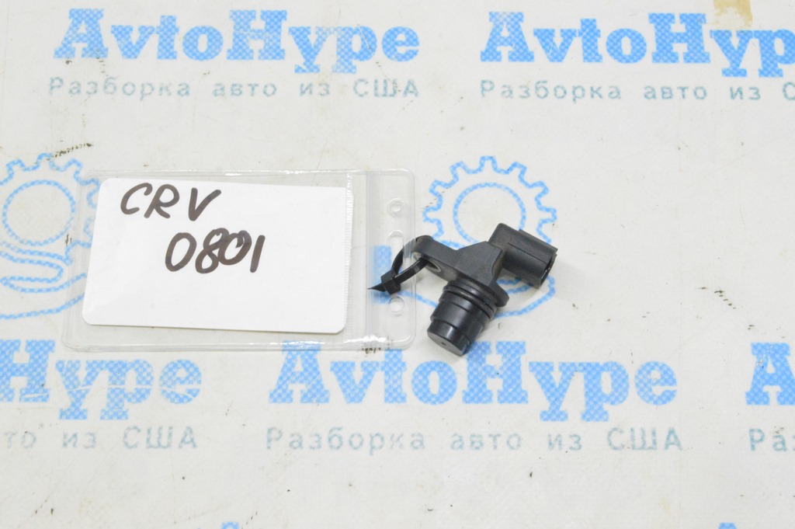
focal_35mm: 57
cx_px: 398
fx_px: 1258
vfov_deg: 23.7
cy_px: 264
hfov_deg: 35.1
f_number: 20
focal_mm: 38
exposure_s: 1/15
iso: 6400
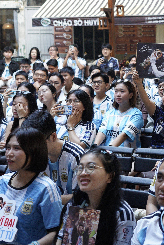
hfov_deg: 17.6
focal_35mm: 76
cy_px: 123
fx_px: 519
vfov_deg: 26.6
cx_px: 158
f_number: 4.5
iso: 2500
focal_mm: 50
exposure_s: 1/200
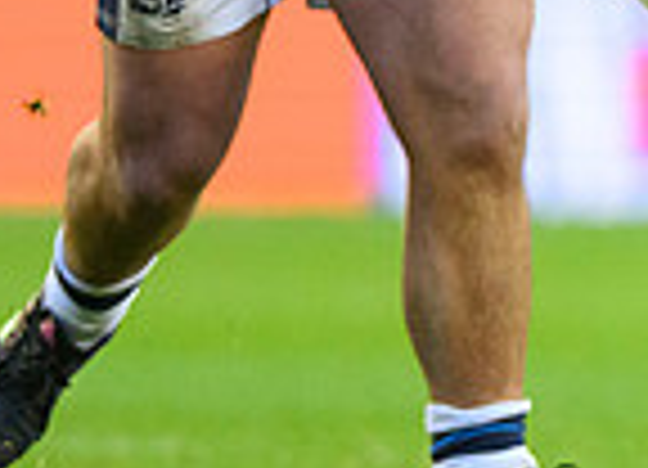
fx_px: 41417
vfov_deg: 0.6
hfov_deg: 0.9
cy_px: 57
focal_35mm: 2242
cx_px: 1325
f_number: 3.5
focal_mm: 400
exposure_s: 1/1000
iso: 4000
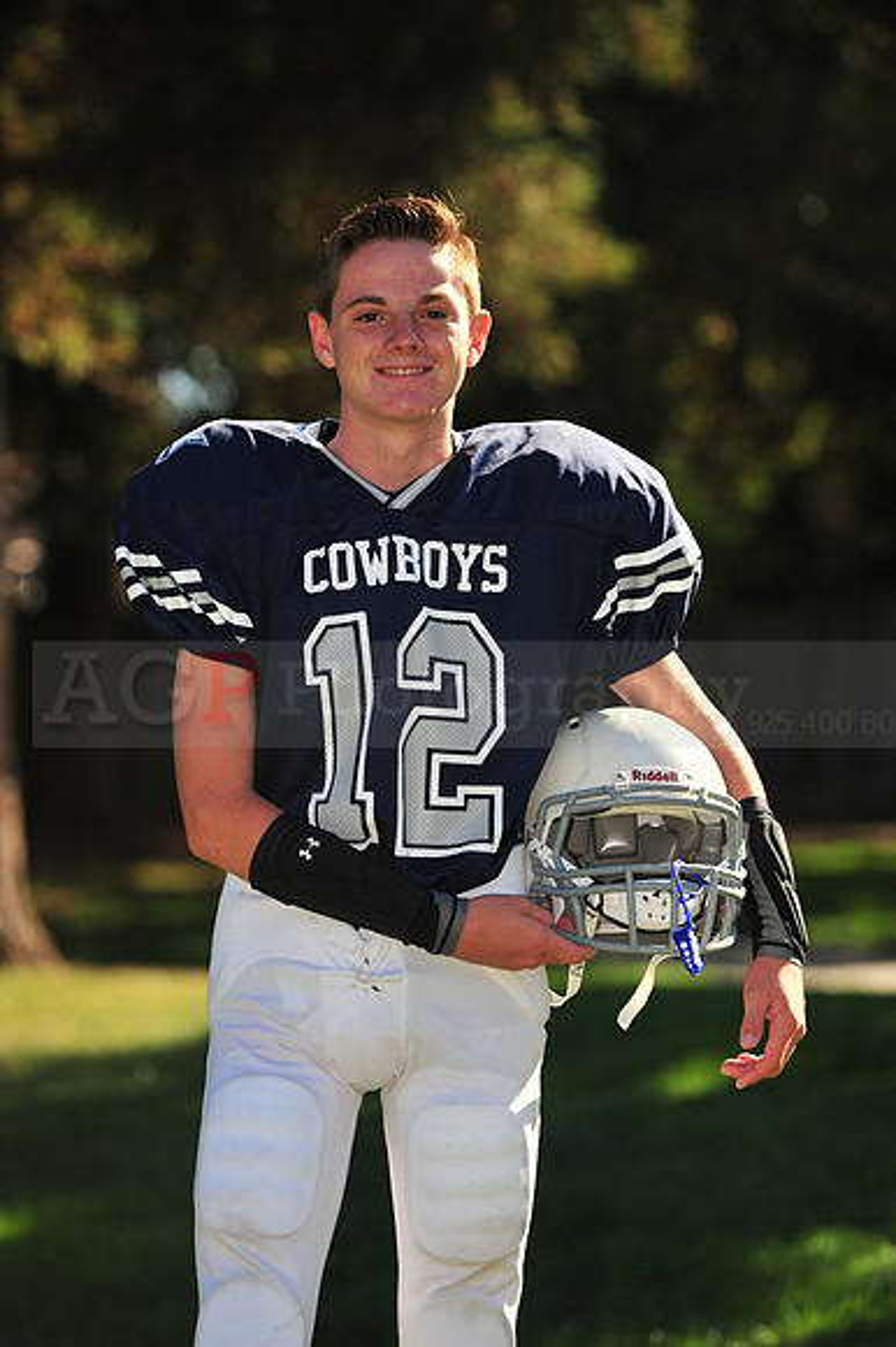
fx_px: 6354
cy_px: 674
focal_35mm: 170
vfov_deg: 12.1
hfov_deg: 8.1
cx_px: 448
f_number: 4.5
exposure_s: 1/1000
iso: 200
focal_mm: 170
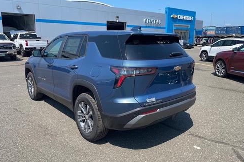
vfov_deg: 46.3
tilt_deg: -12.0
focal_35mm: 28
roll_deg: -0.7
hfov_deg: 65.5
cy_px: 79
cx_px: 120
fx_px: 190
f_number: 1.6
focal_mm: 4.2
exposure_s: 1/1770
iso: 32
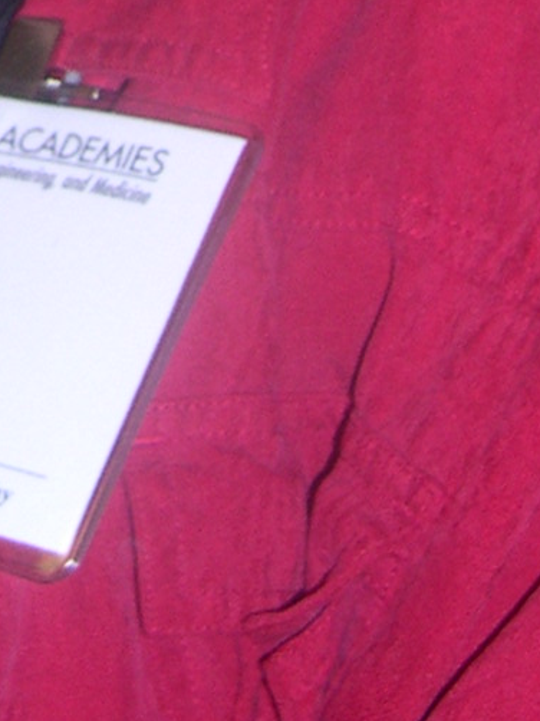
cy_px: -744
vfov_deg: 10.5
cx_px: -89
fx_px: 3581
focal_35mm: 172
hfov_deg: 8.5
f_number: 2.8
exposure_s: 1/60
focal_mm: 8
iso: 100
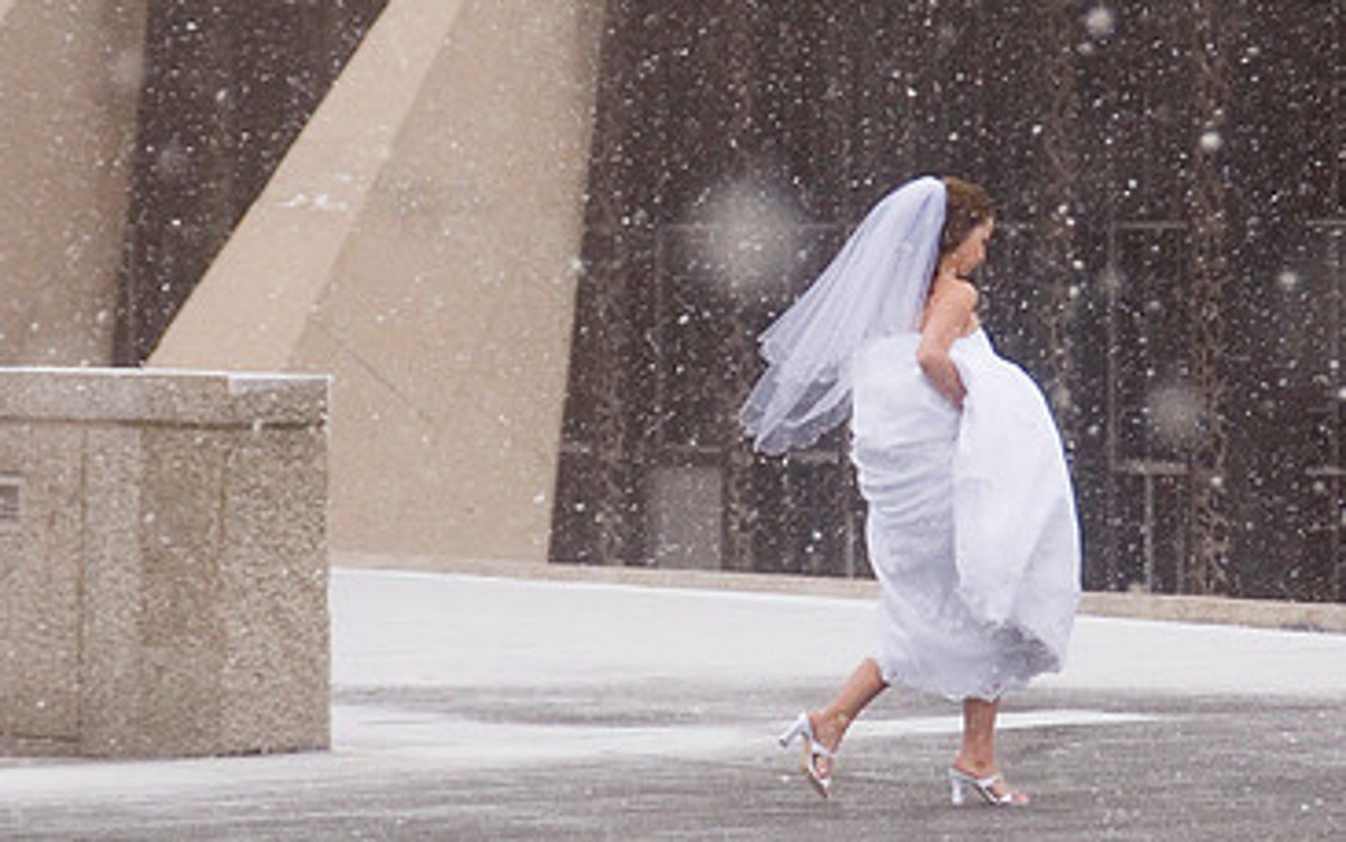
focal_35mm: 230
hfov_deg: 9.1
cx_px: 923
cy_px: 357
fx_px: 8433
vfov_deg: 5.7
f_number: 6
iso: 200
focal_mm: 95
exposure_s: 1/500
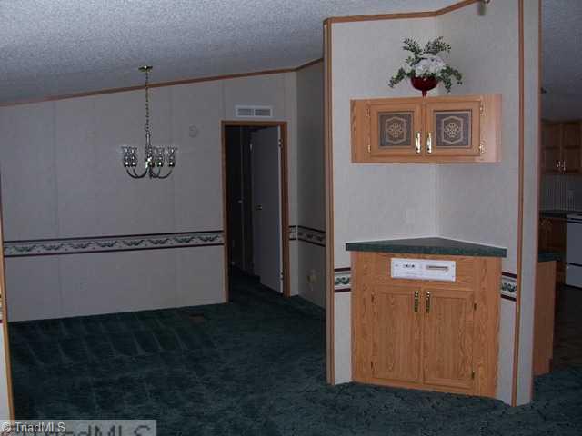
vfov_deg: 40.7
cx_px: 291
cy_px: 218
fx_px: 588
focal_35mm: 35
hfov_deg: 52.6
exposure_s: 1/60
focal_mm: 6
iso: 80
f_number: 2.8
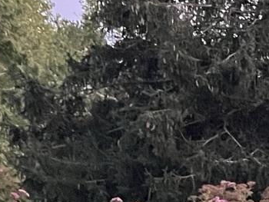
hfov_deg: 10.5
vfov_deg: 9.8
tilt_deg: +2.3
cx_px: 715
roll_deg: -1.4
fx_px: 1182
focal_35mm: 152
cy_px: 119
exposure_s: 1/30
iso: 640
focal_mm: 5.1
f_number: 1.6
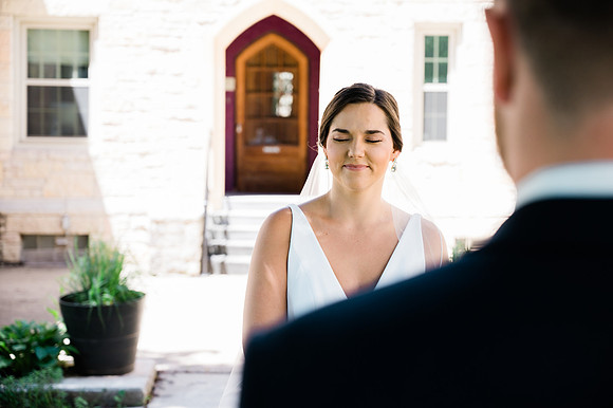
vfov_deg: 21.9
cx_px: 306
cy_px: 204
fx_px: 1055
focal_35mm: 62
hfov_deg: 32.4
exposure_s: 1/320
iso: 320
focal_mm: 62
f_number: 4
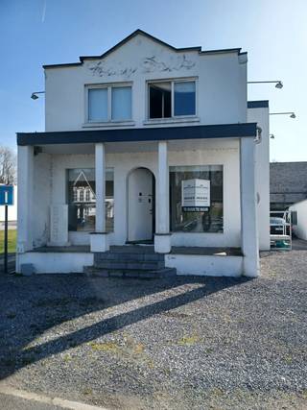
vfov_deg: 69.4
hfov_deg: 54.9
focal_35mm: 25
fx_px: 296
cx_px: 154
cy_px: 205
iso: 32
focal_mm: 4.6
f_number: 1.8
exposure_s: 1/444
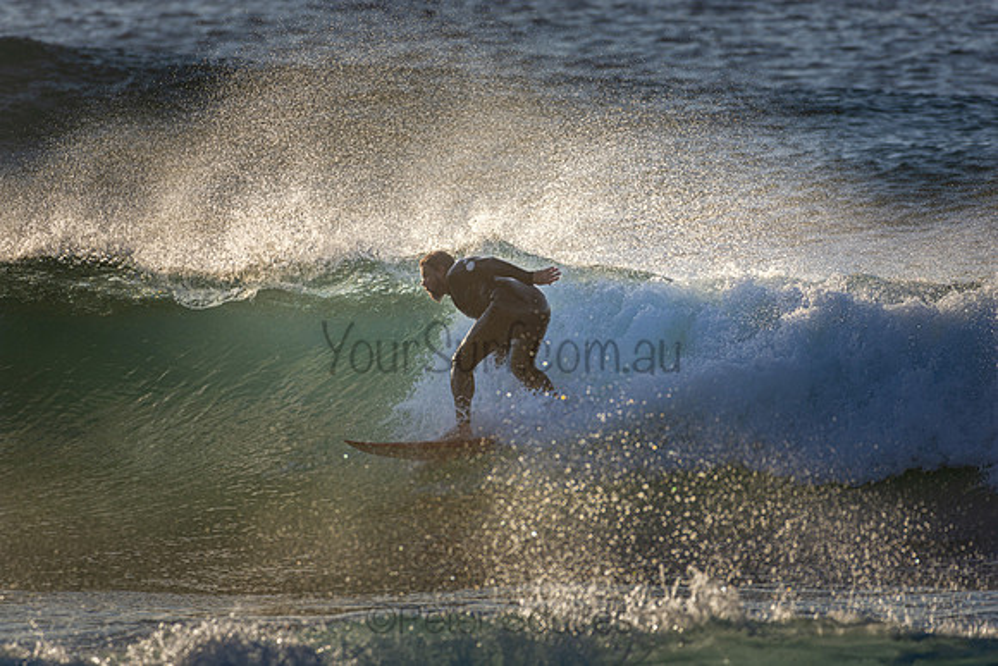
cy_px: 333
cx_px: 499
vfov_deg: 1.8
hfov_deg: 2.7
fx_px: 20796
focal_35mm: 750
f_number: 5.6
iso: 140
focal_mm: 500
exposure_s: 1/640
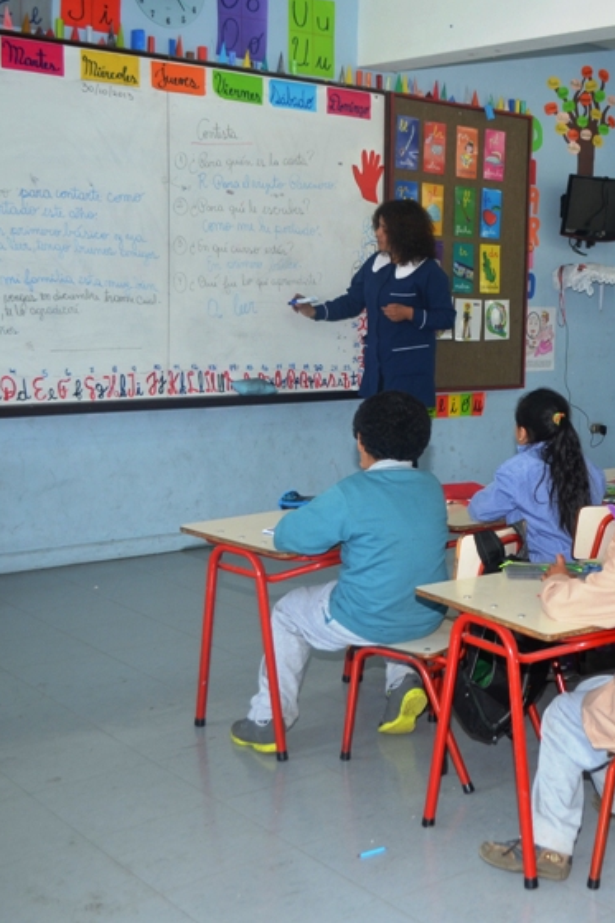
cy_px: 461
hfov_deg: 26.1
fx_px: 1282
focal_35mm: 50
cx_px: 554
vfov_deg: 39.6
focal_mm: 22
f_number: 5
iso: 200
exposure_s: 1/100
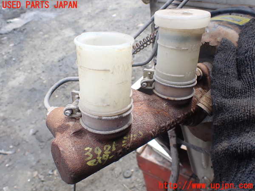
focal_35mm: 30
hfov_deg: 60.0
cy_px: 96
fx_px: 221
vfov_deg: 46.8
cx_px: 128
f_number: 3.2
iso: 100
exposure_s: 1/400
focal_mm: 5.4
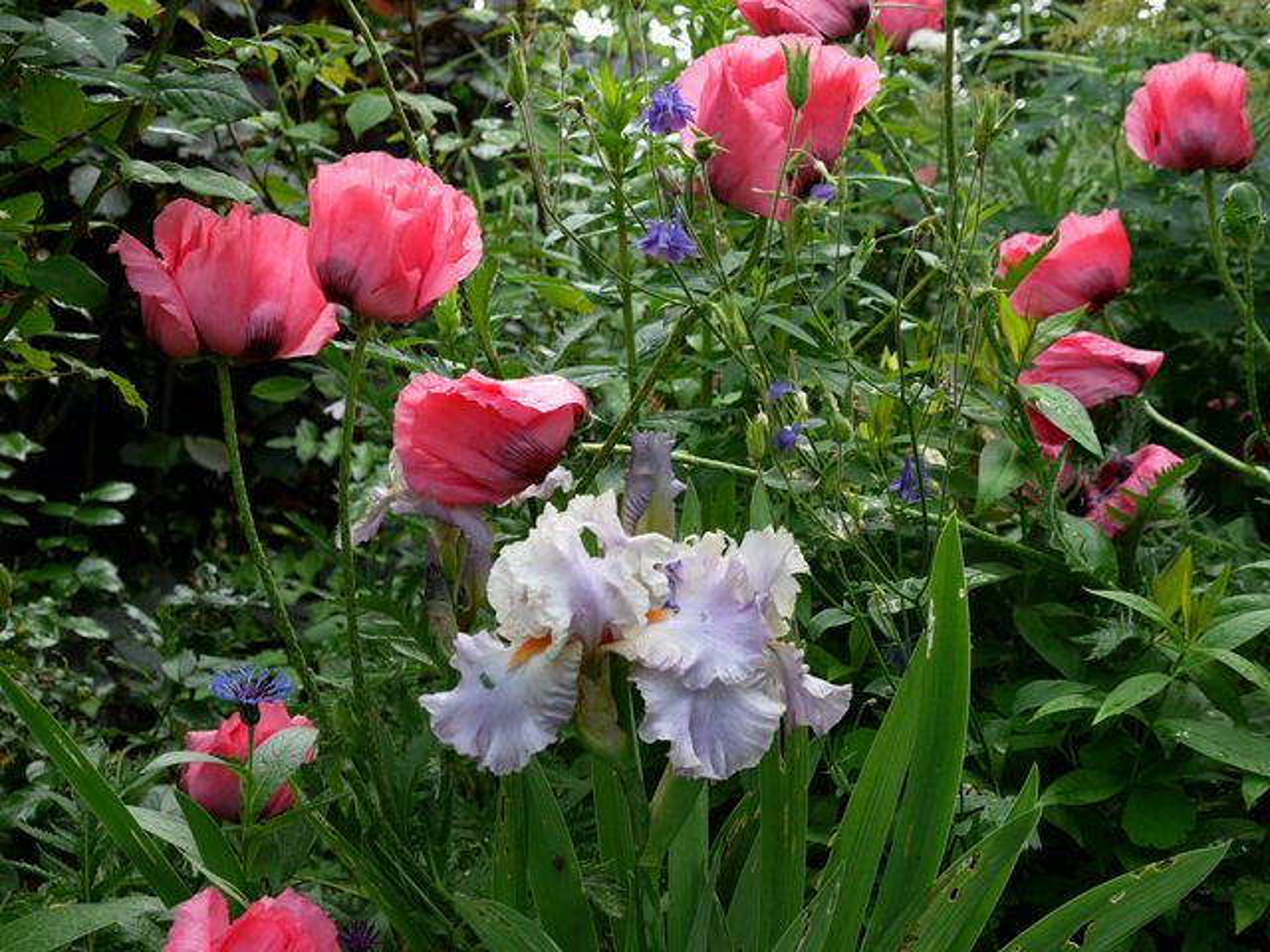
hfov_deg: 36.8
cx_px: 635
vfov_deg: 28.0
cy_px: 476
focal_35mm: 52
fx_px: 1908
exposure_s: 1/80
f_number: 5
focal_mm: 26
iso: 100
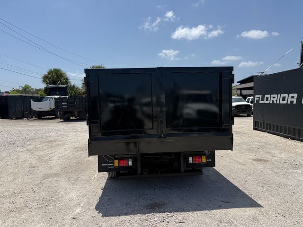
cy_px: 114
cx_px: 152
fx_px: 210
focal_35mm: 24
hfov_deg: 71.6
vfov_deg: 56.8
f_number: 1.78
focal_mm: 6.76
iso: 80
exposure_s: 1/6173
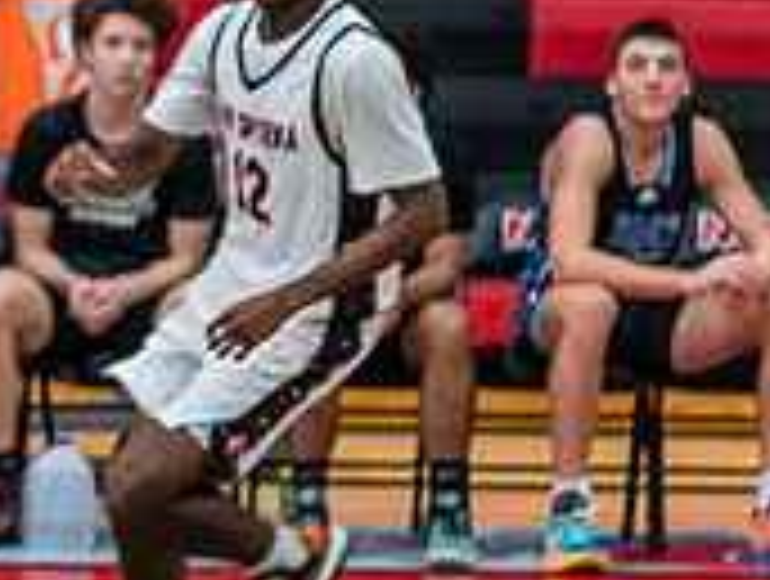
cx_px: -293
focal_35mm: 390
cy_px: 243
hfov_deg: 5.0
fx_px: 8693
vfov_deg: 3.8
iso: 5000
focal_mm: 120
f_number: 4
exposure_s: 1/320
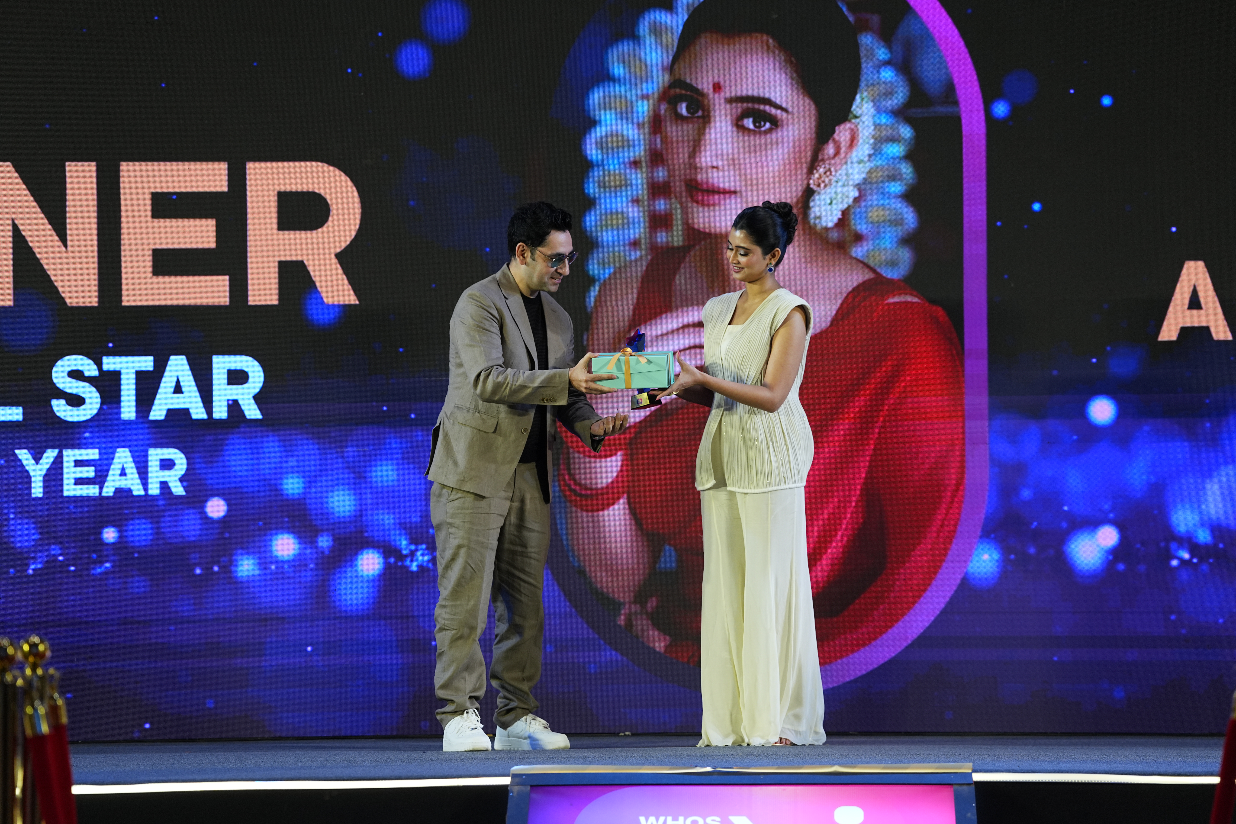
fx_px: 4600
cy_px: 412
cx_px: 618
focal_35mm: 134
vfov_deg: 10.2
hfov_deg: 15.3
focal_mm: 134
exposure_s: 1/200
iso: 640
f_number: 3.5
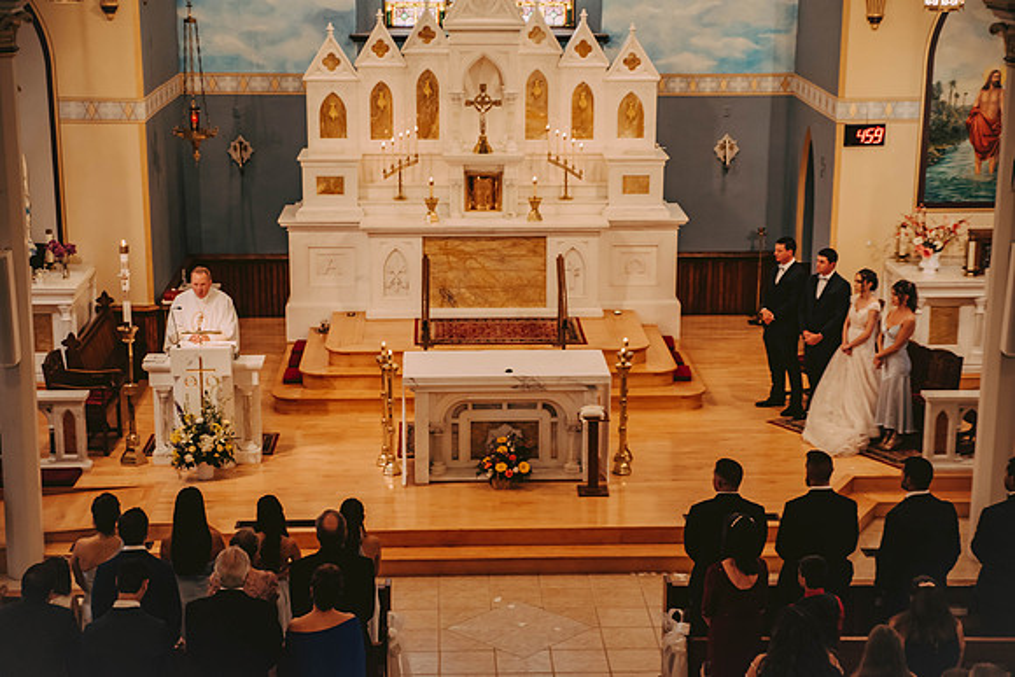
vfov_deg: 21.9
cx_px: 508
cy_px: 338
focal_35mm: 62
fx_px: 1748
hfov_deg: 32.4
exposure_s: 1/100
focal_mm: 62
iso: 800
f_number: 2.8
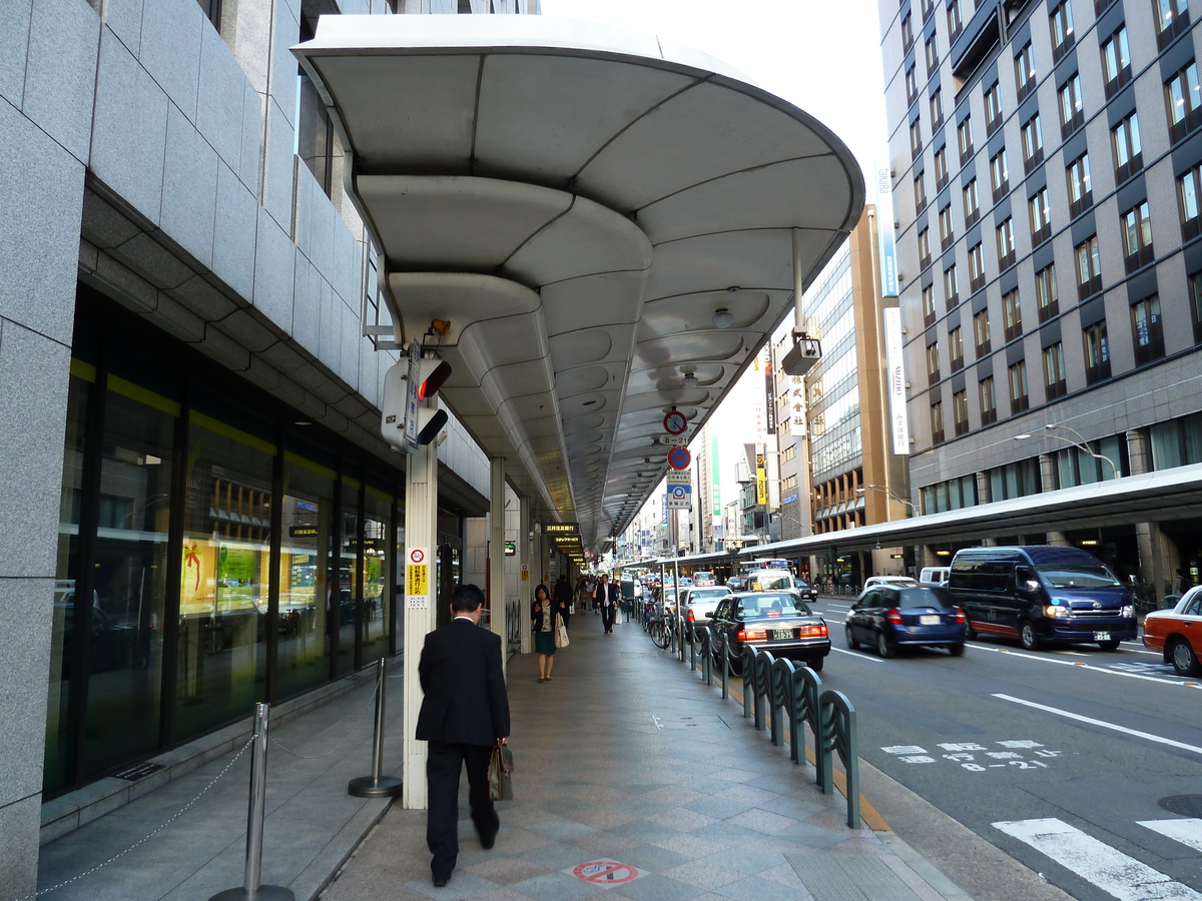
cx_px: 601
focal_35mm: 25
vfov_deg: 54.9
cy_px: 450
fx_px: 868
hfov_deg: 69.4
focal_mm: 4.1
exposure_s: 1/40
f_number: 3.3
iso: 80
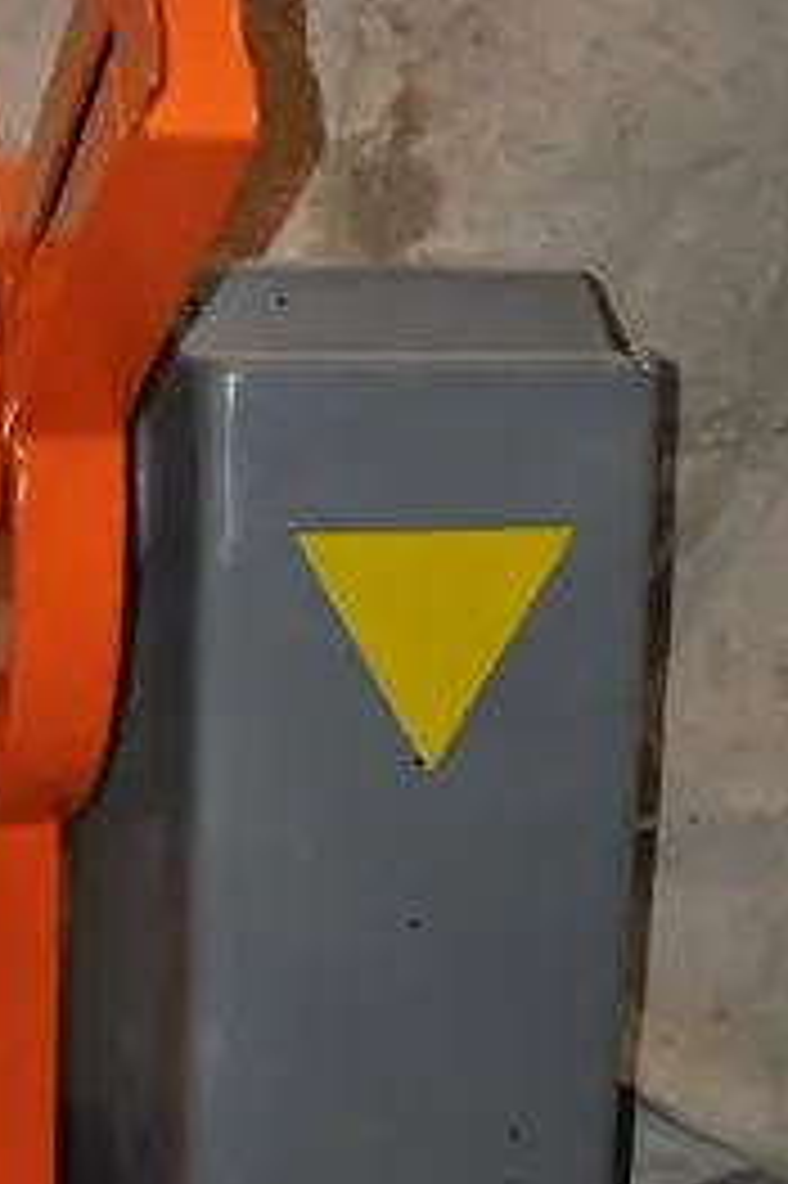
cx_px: 72
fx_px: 2170
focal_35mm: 66
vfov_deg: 30.5
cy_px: 506
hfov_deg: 20.2
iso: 800
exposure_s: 1/60
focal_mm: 20
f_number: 3.8
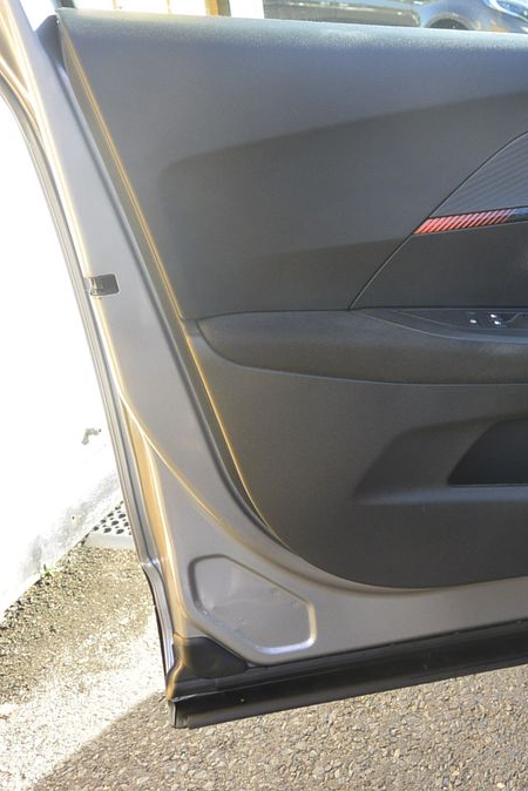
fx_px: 901
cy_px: 391
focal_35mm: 41
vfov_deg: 47.4
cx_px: 534
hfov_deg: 30.3
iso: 160
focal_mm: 10
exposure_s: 1/160
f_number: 3.5
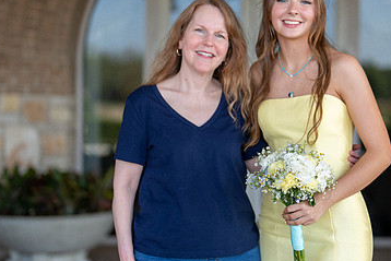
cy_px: 126
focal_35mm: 93
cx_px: 252
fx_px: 1010
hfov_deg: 21.8
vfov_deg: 14.7
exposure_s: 1/1600
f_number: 1.2
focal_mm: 50
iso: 160
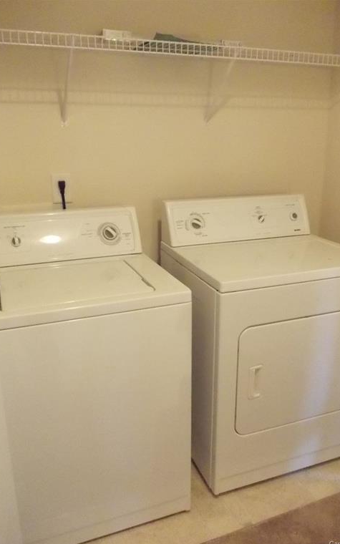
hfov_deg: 41.8
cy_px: 274
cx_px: 185
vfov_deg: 62.9
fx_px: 445
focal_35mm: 30
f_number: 2.7
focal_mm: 4
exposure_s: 1/20
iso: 800
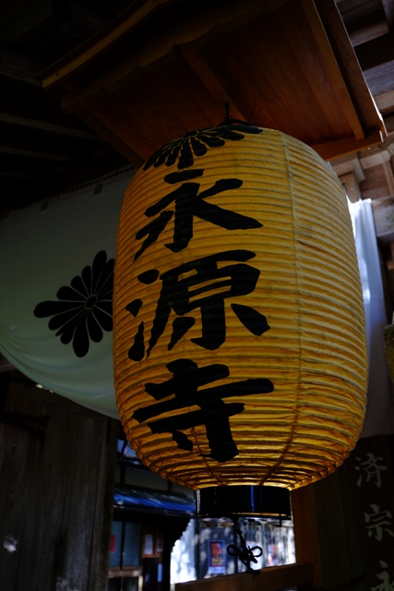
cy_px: 296
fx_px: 476
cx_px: 197
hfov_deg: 45.0
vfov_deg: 63.6
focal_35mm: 29
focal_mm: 19.6
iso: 400
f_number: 2.8
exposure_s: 1/200
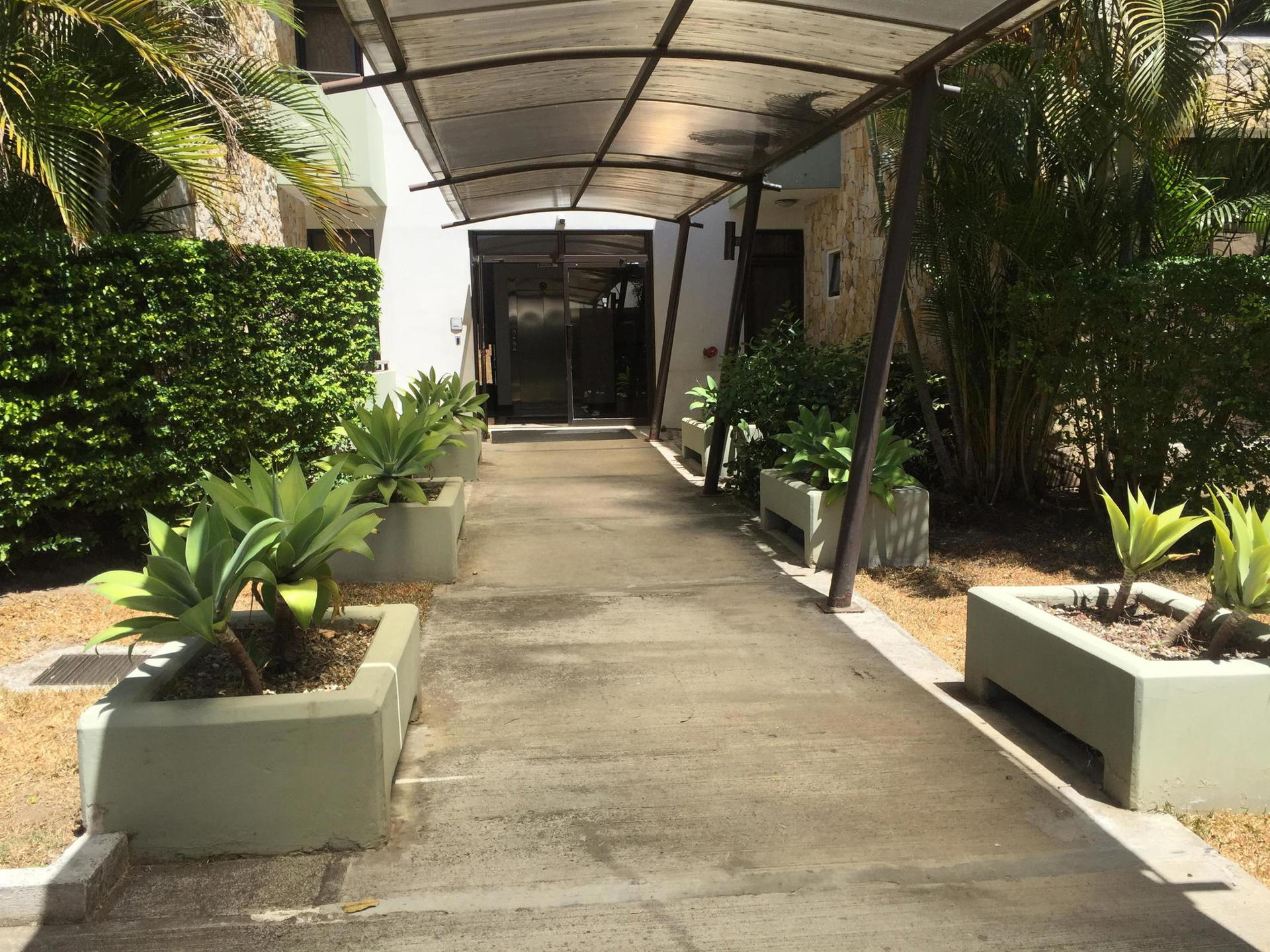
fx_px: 1064
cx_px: 635
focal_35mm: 29
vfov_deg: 48.2
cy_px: 476
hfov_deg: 61.7
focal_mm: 4.15
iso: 32
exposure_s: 1/1647
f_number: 2.2
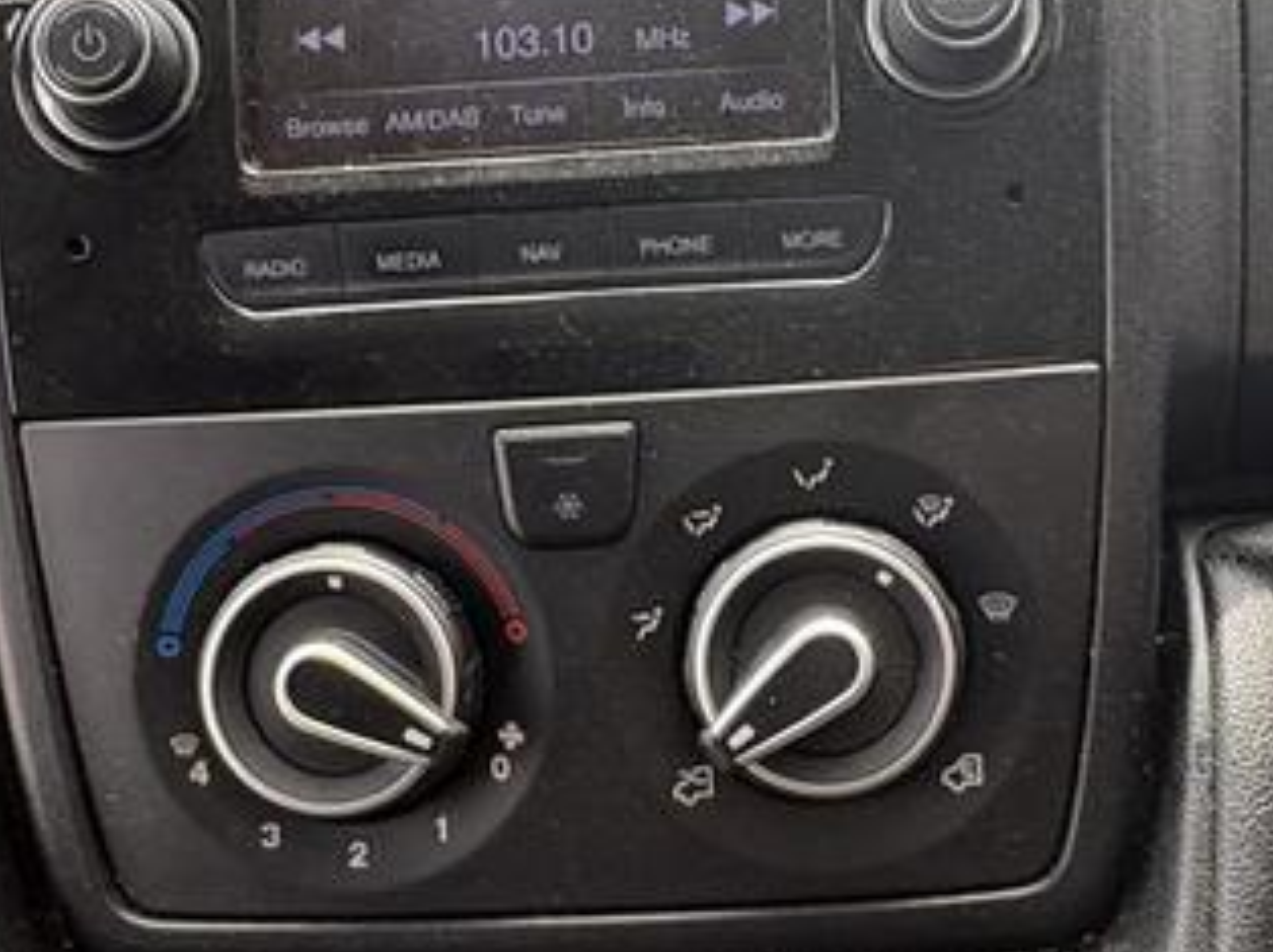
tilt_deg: -29.3
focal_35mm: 40
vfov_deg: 35.9
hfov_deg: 46.7
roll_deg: -3.5
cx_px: 722
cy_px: 527
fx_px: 1470
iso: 80
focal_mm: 2.22
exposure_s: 1/141
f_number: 2.2
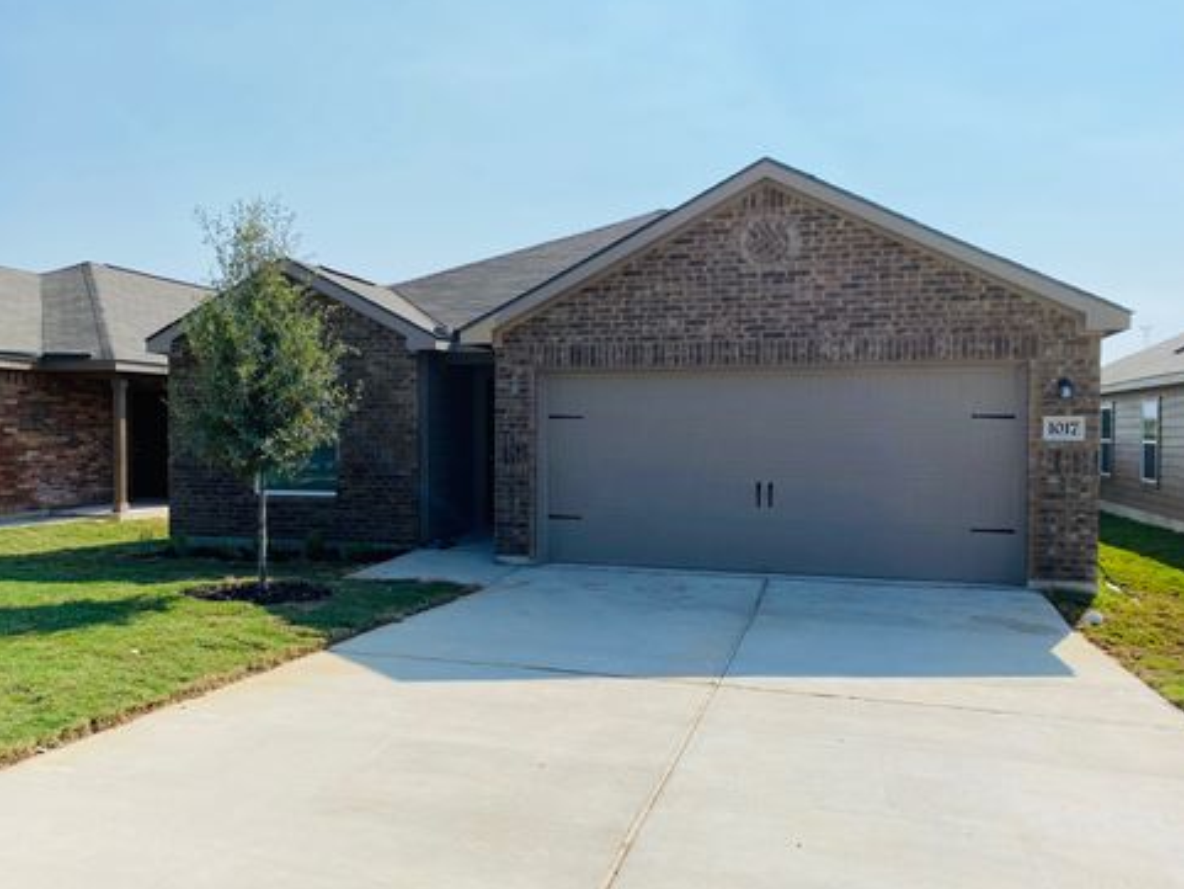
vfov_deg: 51.4
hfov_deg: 65.3
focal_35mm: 27
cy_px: 447
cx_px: 574
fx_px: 924
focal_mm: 4.25
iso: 32
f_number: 1.8
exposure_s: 1/5236
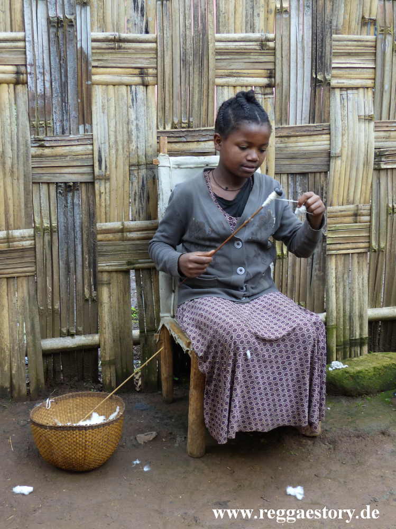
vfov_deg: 38.9
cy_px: 264
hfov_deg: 29.7
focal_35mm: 49
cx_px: 198
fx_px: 748
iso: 125
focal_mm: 8.7
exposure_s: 1/60
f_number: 2.8
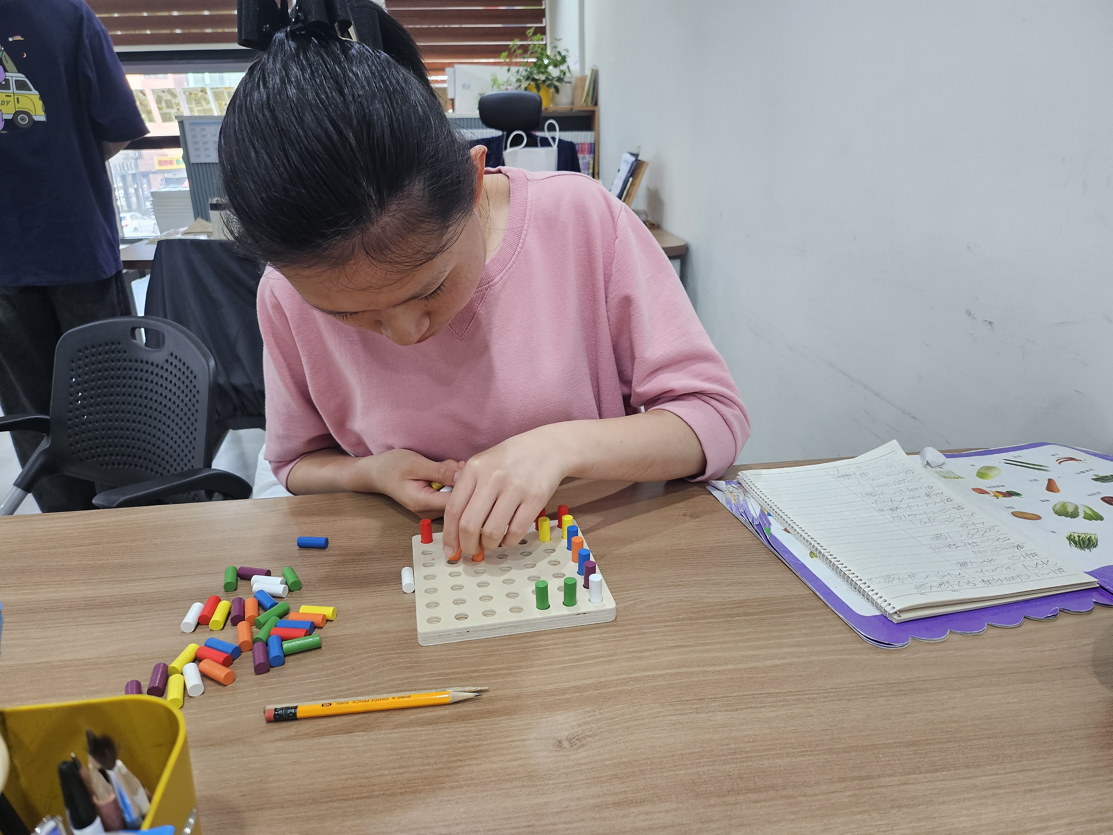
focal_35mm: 24
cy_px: 418
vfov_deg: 56.8
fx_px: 772
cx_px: 556
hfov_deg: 71.6
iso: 200
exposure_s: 1/120
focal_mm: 5
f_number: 1.8
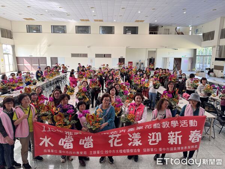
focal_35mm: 24
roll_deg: -0.2
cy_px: 84
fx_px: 156
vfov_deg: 56.8
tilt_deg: -9.5
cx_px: 112
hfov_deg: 71.6
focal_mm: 6.76
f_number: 1.78
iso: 125
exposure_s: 1/60
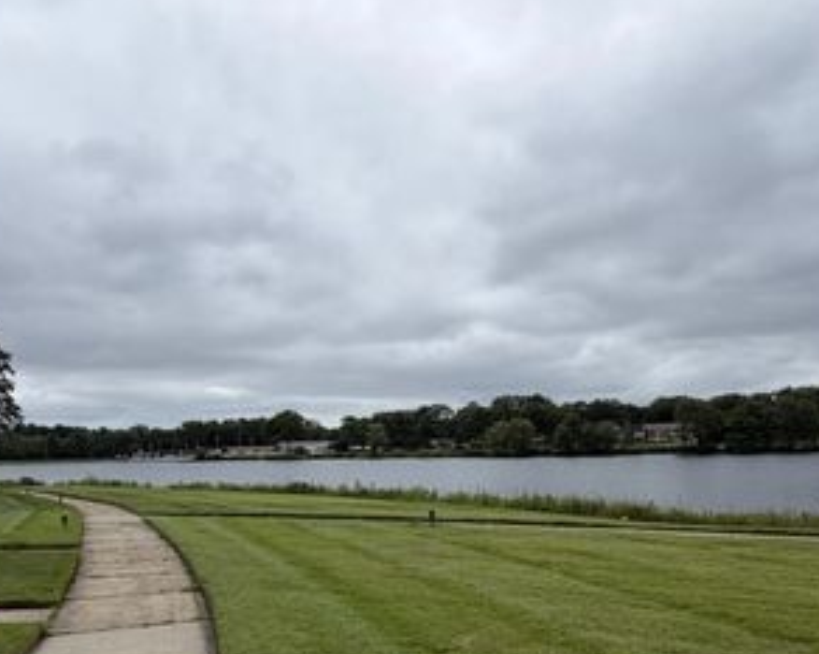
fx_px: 726
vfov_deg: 47.8
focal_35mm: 30
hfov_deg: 58.8
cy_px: 427
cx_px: 407
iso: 20
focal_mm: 2.22
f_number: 2.2
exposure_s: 1/1125
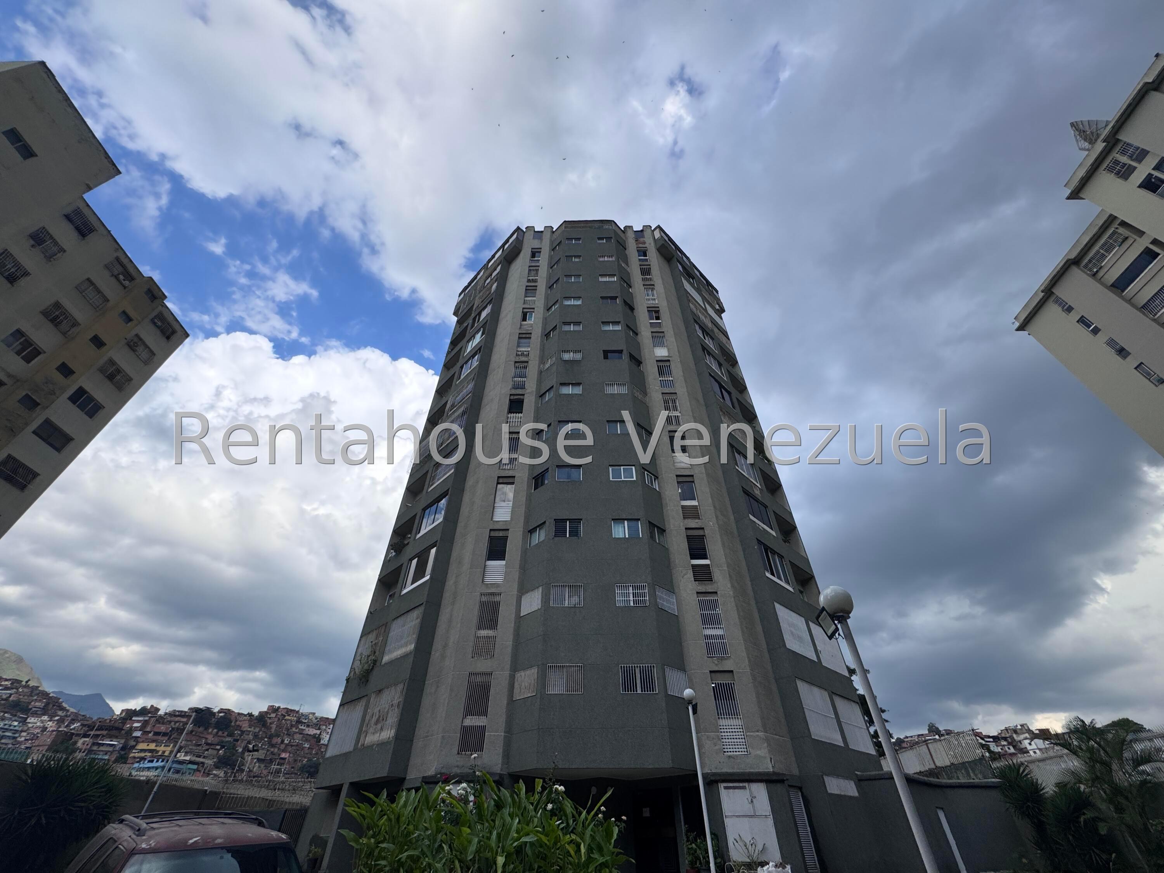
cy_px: 436
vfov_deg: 85.7
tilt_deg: +40.7
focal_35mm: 14
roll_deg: +0.3
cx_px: 582
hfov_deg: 102.1
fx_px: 471
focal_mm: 2.22
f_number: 2.2
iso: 50
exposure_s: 1/1748
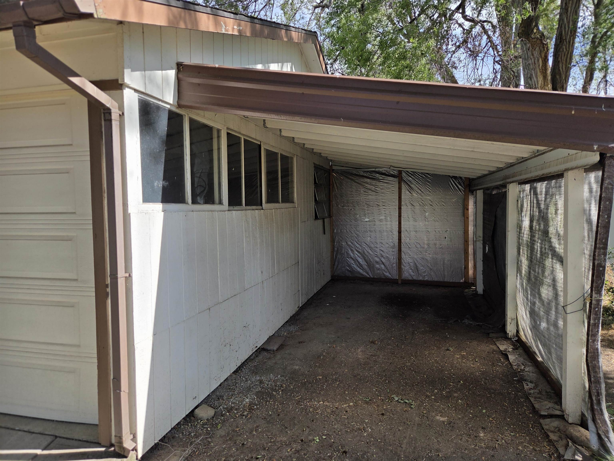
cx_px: 307
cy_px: 230
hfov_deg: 73.9
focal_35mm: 23
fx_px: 408
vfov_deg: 58.9
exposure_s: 1/2723
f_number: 1.8
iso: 80
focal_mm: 5.4
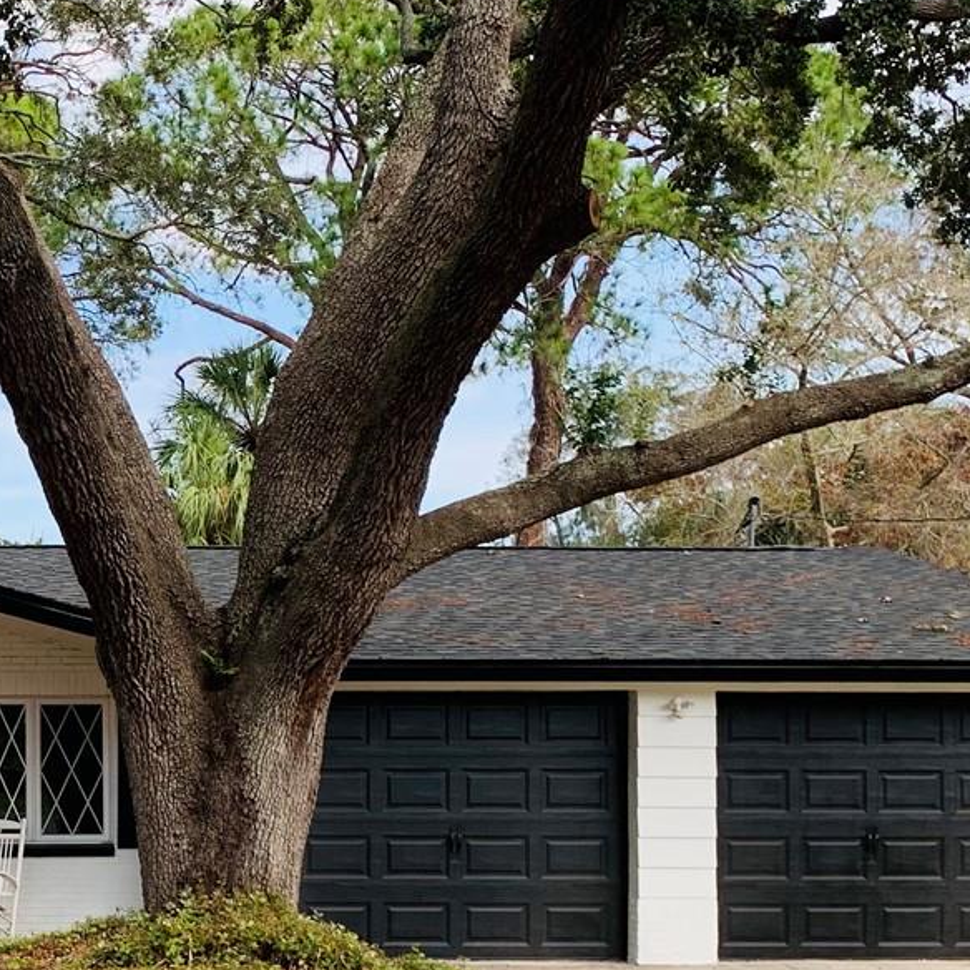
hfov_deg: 25.7
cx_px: -38
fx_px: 1997
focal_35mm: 63
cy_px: 759
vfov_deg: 26.8
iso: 25
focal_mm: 4.25
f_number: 1.8
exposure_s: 1/471
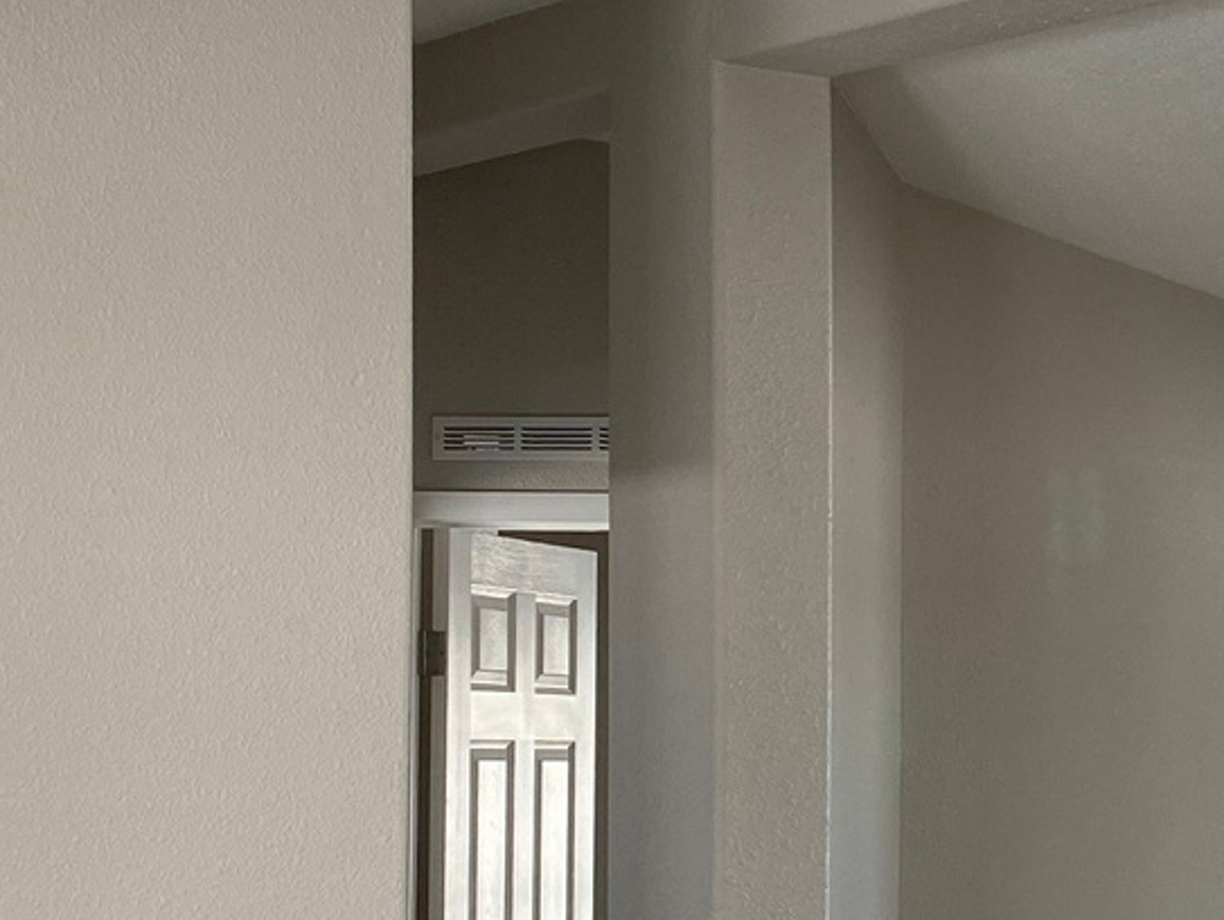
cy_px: 706
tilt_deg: +0.4
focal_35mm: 98
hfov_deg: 18.6
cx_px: 1609
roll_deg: -0.7
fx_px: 3468
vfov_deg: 15.0
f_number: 1.8
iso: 80
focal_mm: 4.25
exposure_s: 1/121
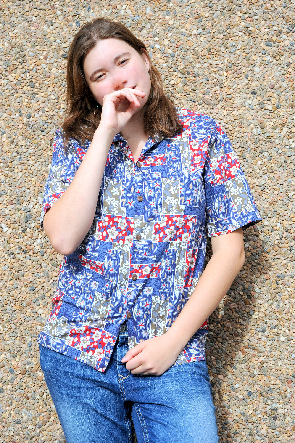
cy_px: 222
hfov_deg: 19.4
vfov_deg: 28.9
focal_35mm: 70
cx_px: 148
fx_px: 861
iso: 250
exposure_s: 1/500
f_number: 11
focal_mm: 70
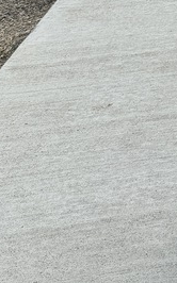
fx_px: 757
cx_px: 397
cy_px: -120
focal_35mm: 98
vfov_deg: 19.0
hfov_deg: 11.5
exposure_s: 1/1314
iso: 100
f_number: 1.78
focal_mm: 6.76
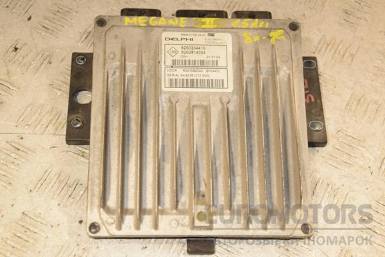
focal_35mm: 72
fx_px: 770
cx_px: 192
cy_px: 128
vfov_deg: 18.9
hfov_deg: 28.1
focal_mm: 48
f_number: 6.3
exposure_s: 1/200
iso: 800
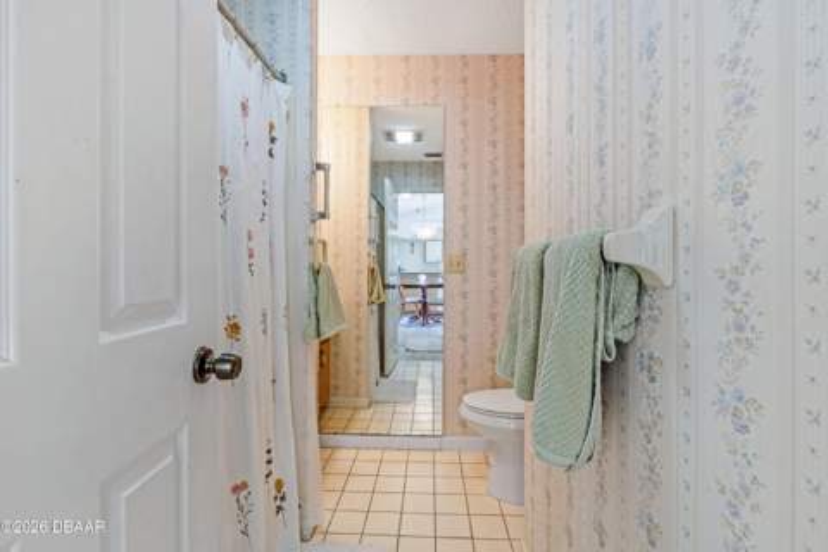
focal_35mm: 16
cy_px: 276
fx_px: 379
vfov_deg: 72.1
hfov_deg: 95.0
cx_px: 414
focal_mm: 11
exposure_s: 1/40
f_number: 9
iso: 250
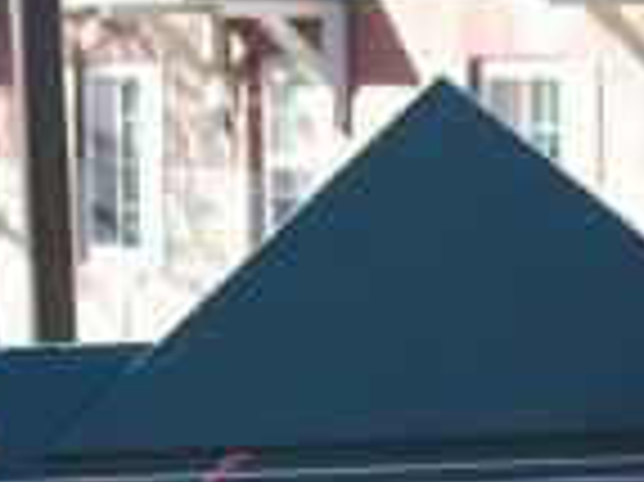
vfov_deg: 5.1
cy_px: 550
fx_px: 5391
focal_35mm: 290
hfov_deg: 6.8
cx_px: 495
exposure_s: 1/160
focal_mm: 48
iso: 200
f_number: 6.3
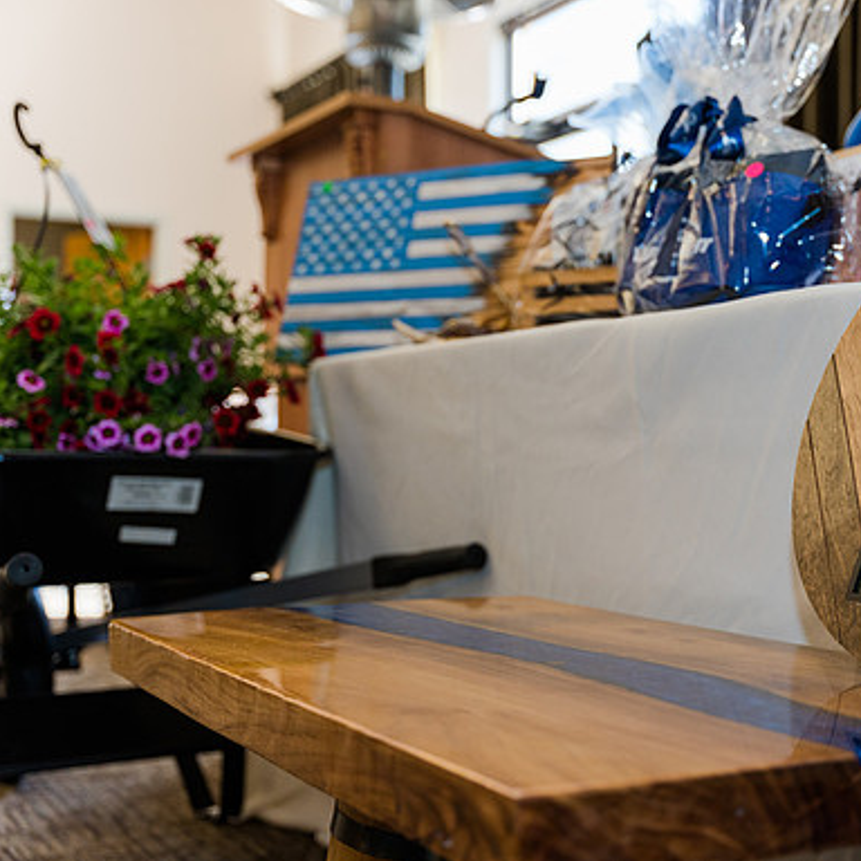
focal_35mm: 54
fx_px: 1520
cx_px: 612
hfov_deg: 31.2
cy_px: 432
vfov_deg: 31.6
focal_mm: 42.1
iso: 800
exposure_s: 1/250
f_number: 2.8
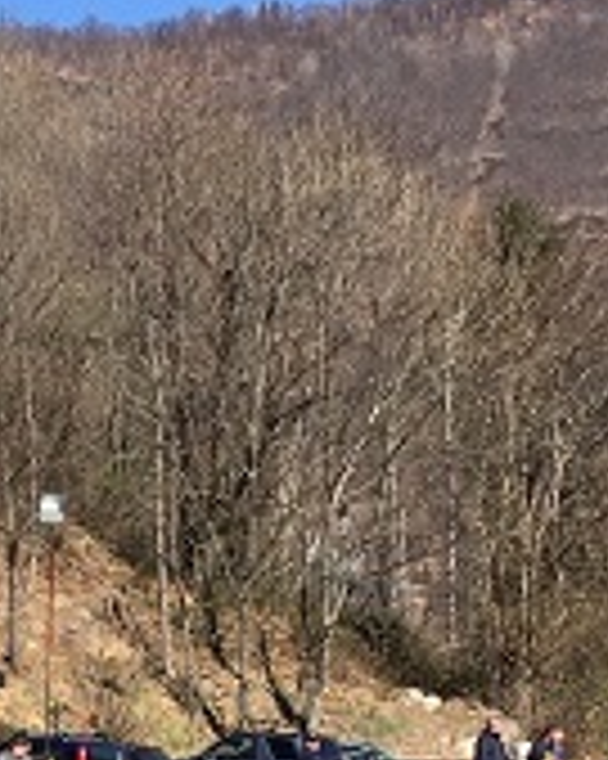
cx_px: -230
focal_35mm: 117
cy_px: 708
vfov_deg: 16.2
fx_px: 2634
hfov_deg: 12.7
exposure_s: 1/1282
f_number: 2.2
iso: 25
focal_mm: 4.15
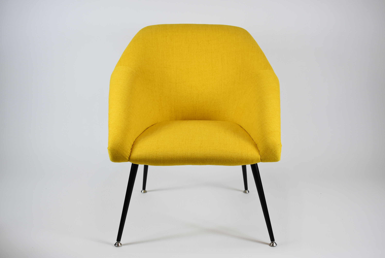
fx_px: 482
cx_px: 192
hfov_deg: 43.6
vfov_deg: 29.9
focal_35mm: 45
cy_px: 129
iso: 560
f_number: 5.6
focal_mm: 30
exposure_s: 1/125
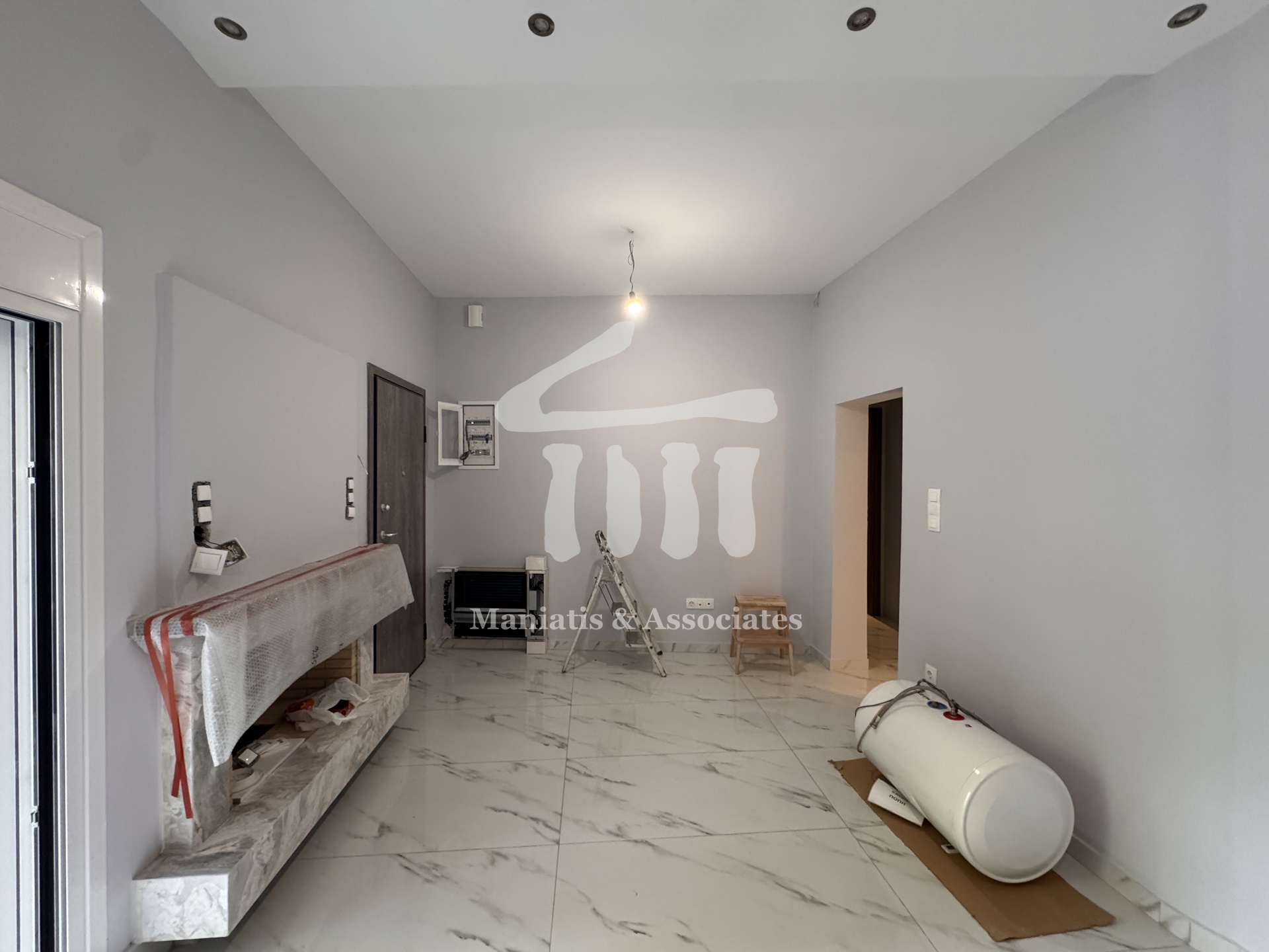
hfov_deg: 102.1
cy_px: 476
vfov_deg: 85.7
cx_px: 634
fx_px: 513
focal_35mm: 14
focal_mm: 2.22
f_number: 2.2
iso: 320
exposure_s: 1/77
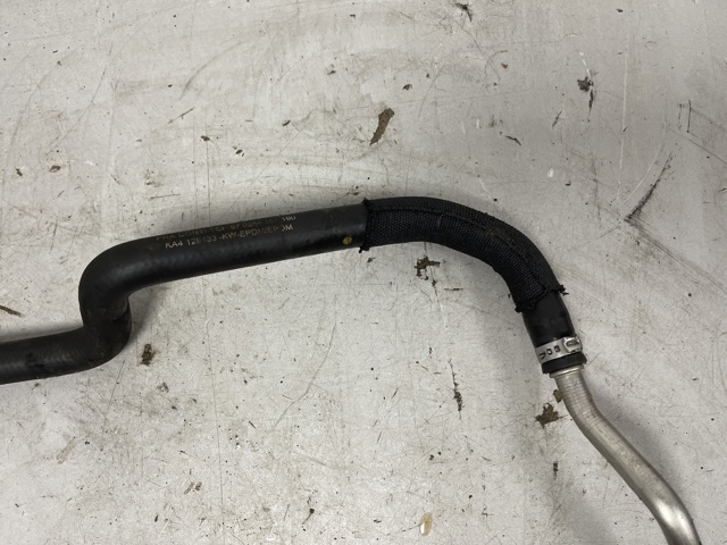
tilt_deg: -82.0
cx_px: 364
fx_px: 525
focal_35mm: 25
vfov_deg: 54.9
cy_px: 272
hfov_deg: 69.4
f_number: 1.6
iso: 100
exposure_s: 1/100
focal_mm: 5.1
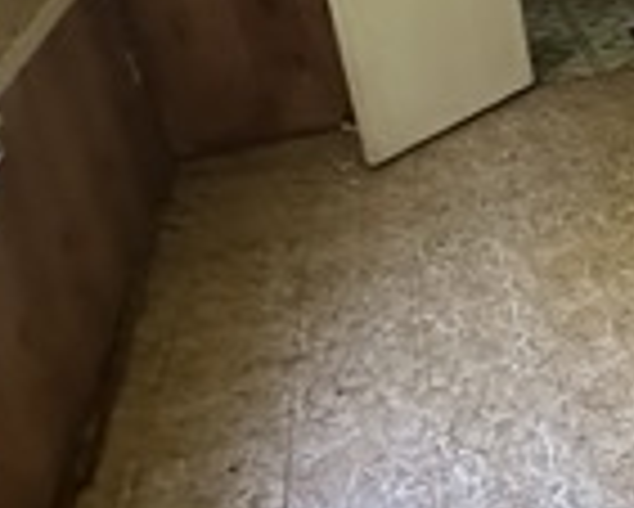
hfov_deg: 25.3
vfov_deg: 23.7
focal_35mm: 62
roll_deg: +3.4
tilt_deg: -19.6
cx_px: 868
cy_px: 18
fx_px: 1164
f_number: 2.2
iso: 1000
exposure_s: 1/60
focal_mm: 2.22
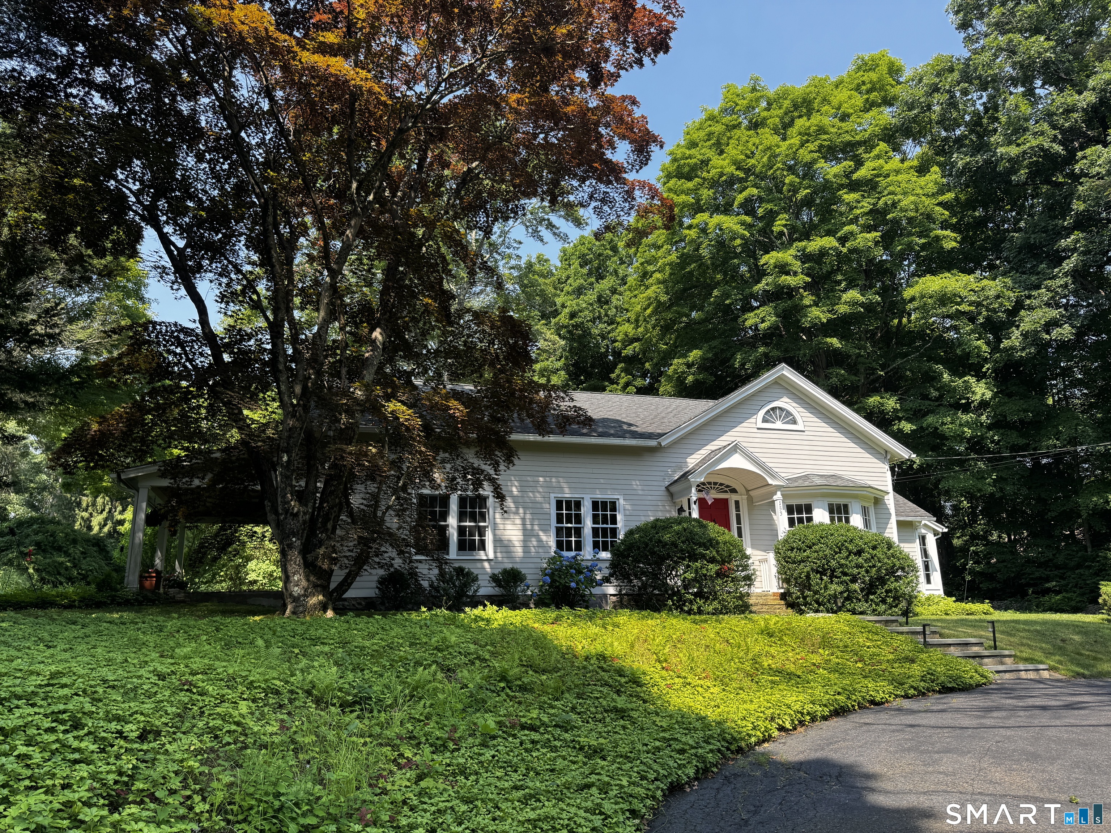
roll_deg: +1.2
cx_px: 556
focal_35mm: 24
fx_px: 770
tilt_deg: +14.2
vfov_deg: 56.8
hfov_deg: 71.6
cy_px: 416
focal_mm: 6.76
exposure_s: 1/888
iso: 80
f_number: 1.78
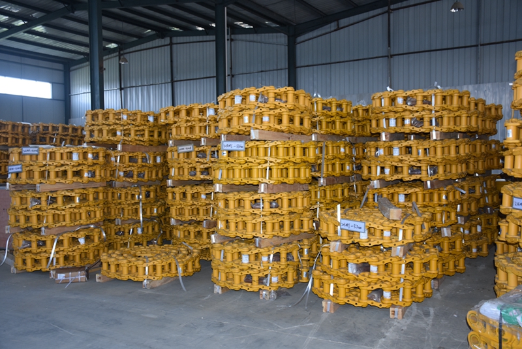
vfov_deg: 38.4
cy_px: 174
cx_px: 261
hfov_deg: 55.1
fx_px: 500
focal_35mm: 34
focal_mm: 23
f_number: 3.8
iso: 400
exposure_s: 1/100
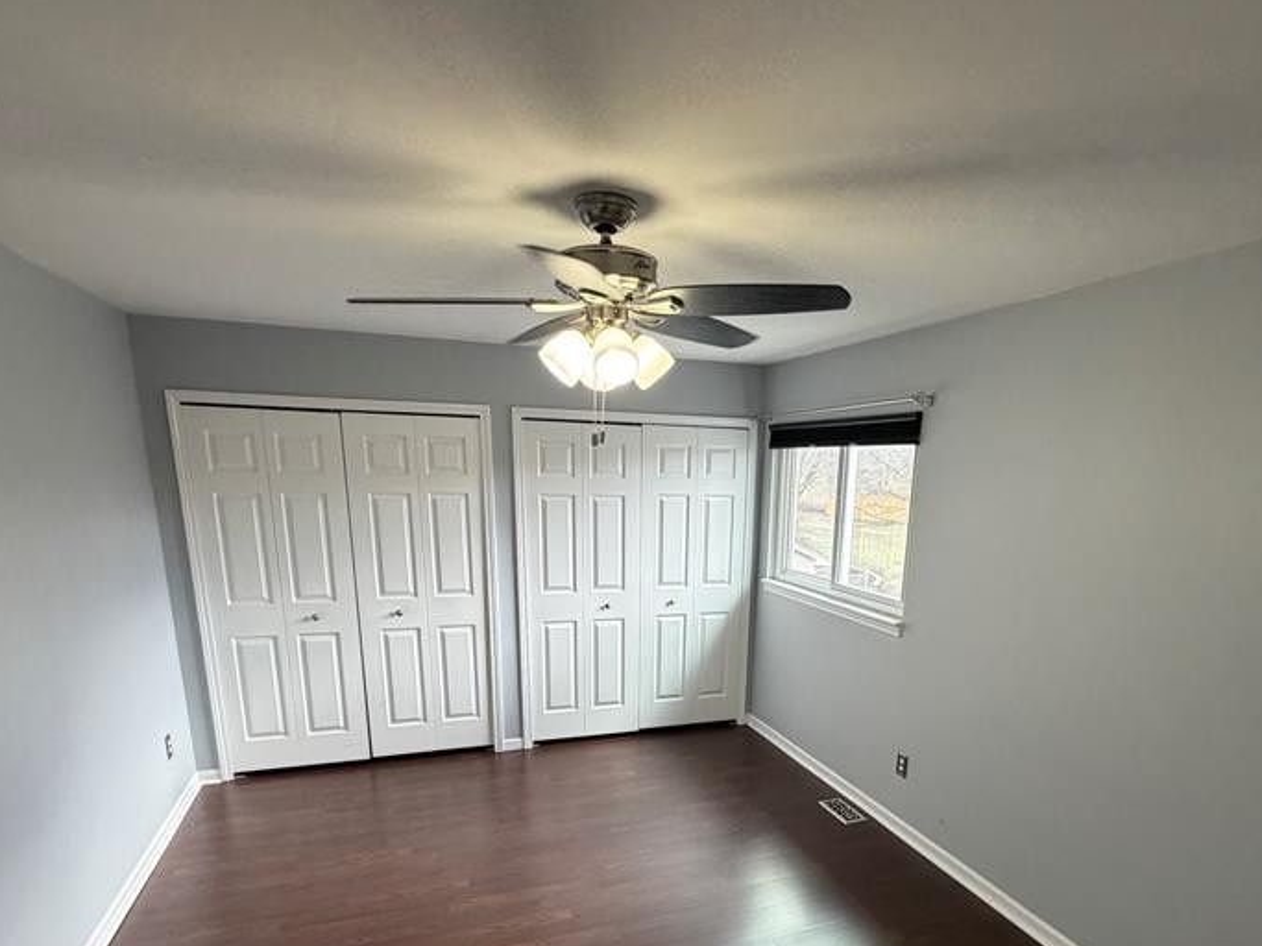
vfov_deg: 61.0
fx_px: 765
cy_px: 671
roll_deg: -1.4
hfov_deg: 78.7
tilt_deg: -12.9
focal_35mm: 21
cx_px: 698
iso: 320
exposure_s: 1/120
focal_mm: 2.22
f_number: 2.2
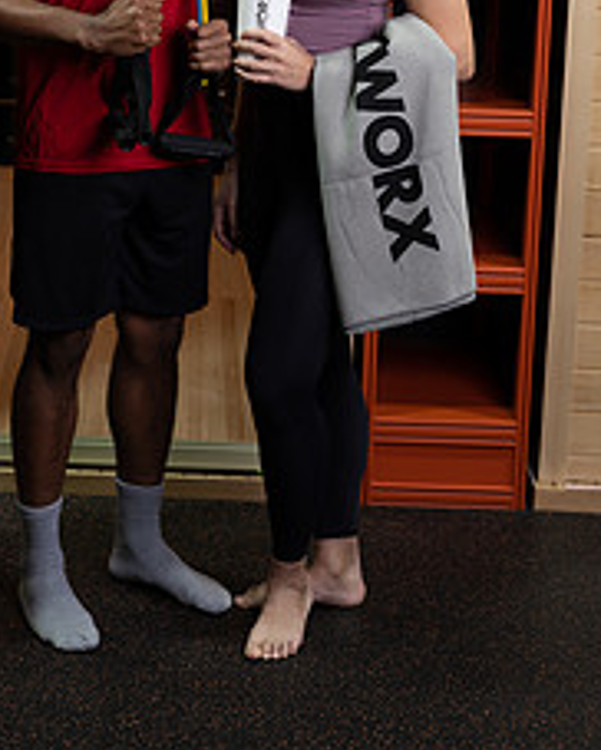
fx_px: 2065
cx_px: 122
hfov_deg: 16.4
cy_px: 50
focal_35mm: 93
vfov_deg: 20.1
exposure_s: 1/125
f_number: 2.8
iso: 200
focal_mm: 50
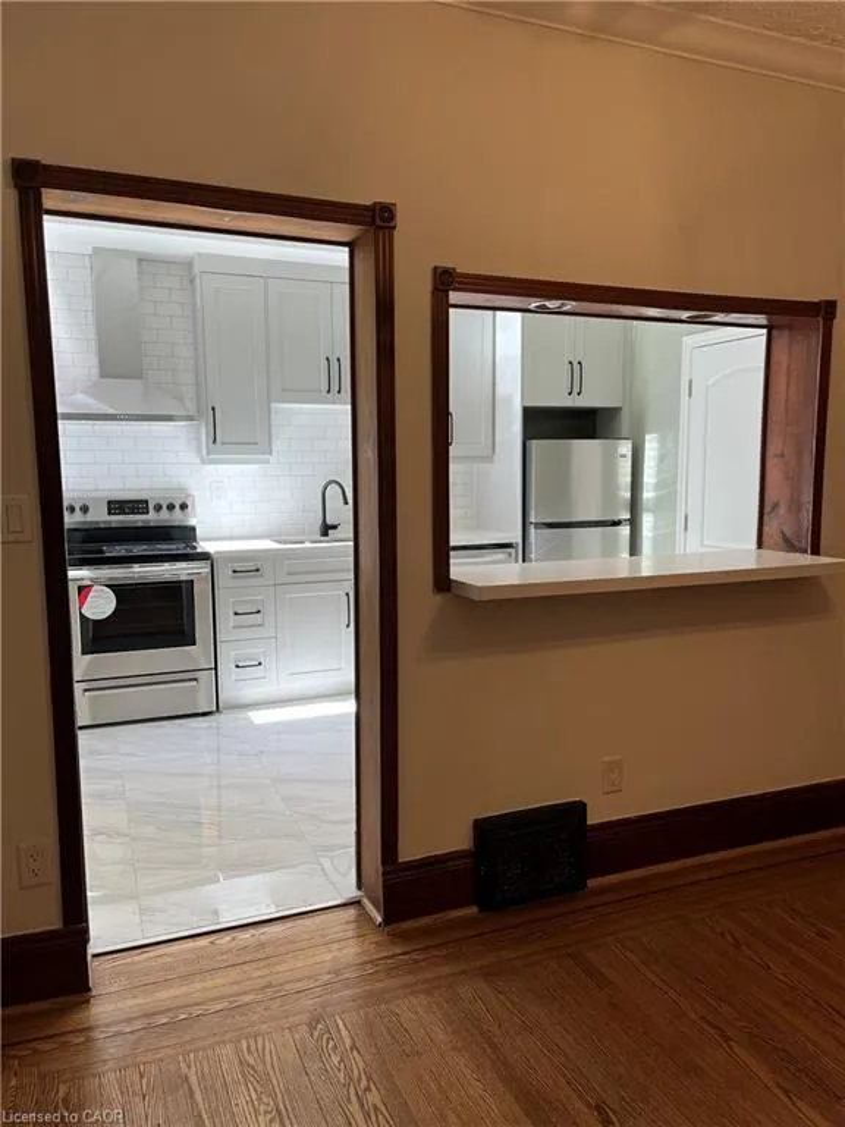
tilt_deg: -5.7
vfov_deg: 67.3
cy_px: 564
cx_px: 422
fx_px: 846
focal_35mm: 26
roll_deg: +0.9
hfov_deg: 53.1
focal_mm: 5.1
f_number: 1.6
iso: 50
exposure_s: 1/120
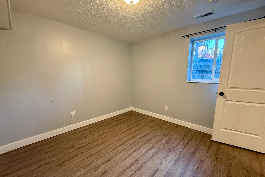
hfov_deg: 100.4
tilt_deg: -9.1
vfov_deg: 77.2
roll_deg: +0.2
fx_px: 110
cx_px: 136
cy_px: 94
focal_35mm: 15
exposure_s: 1/60
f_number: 2.2
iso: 320
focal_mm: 2.22
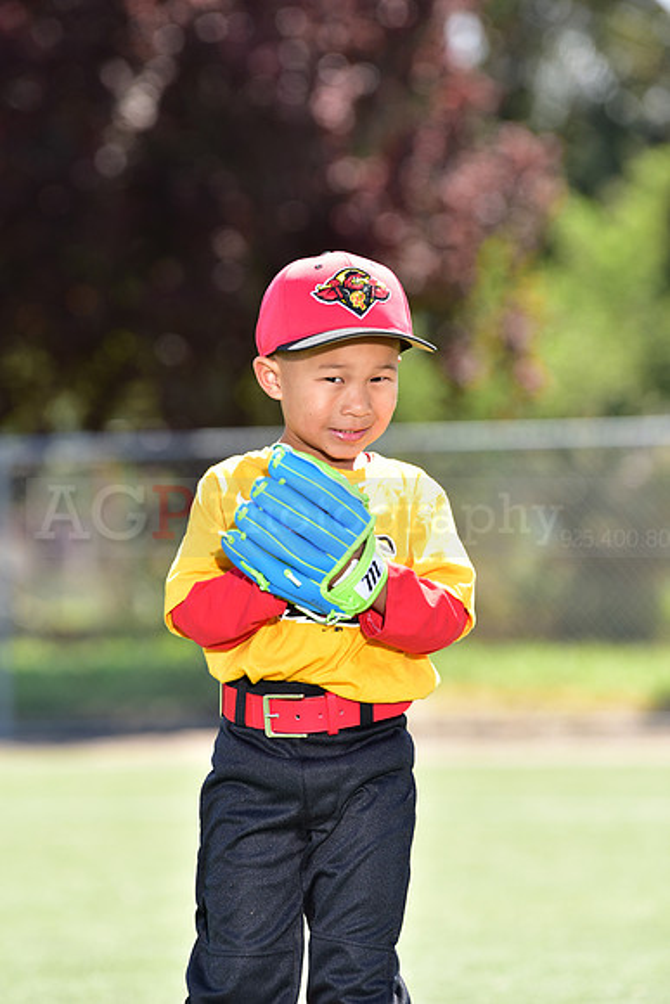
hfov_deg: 6.9
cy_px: 502
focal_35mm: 200
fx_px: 5580
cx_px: 335
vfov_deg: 10.3
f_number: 4.5
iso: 80
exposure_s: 1/200
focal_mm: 200
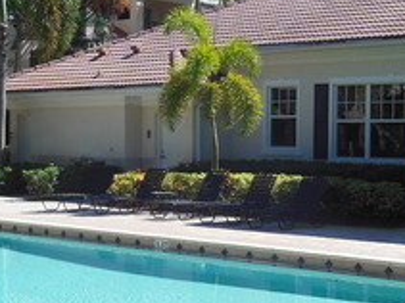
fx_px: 924
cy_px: 173
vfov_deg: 18.6
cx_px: 241
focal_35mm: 79
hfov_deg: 24.7
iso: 125
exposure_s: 1/1000
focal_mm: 4.5
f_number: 3.5
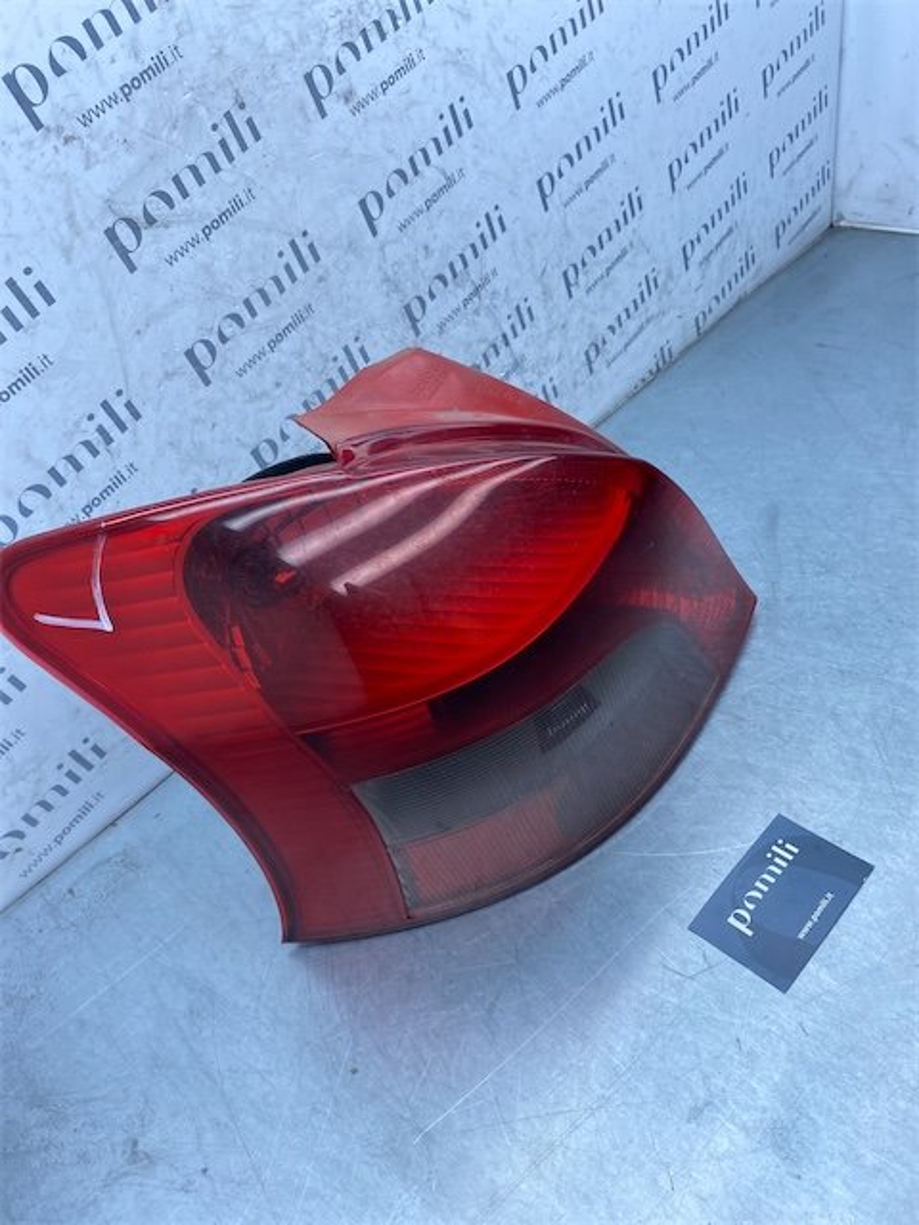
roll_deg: +14.5
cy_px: 612
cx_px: 460
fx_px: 920
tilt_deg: -41.1
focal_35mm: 26
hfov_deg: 53.1
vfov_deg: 67.3
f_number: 1.8
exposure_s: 1/728
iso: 32
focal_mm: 4.25
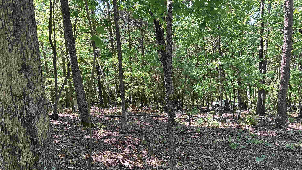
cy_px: 114
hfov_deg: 69.8
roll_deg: +4.4
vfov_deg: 42.3
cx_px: 146
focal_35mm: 27
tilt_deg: -9.2
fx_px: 216
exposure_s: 1/233
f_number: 1.78
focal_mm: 6.86
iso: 64
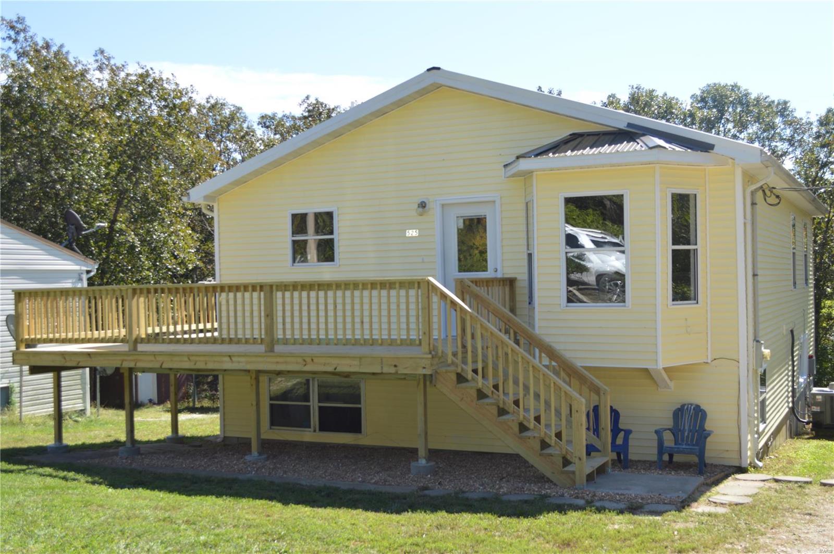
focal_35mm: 39
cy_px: 277
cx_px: 417
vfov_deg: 34.1
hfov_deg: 49.6
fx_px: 902
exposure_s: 1/200
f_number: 6.3
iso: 100
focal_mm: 26
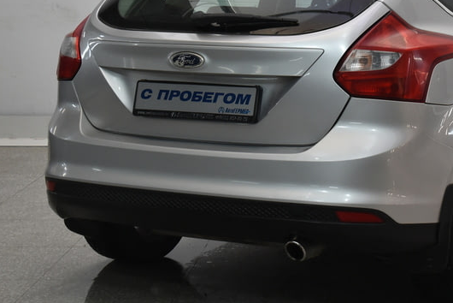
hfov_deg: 18.9
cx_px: 380
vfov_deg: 12.8
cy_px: 103
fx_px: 1347
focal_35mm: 107
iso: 800
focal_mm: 42
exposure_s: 1/80
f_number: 6.3
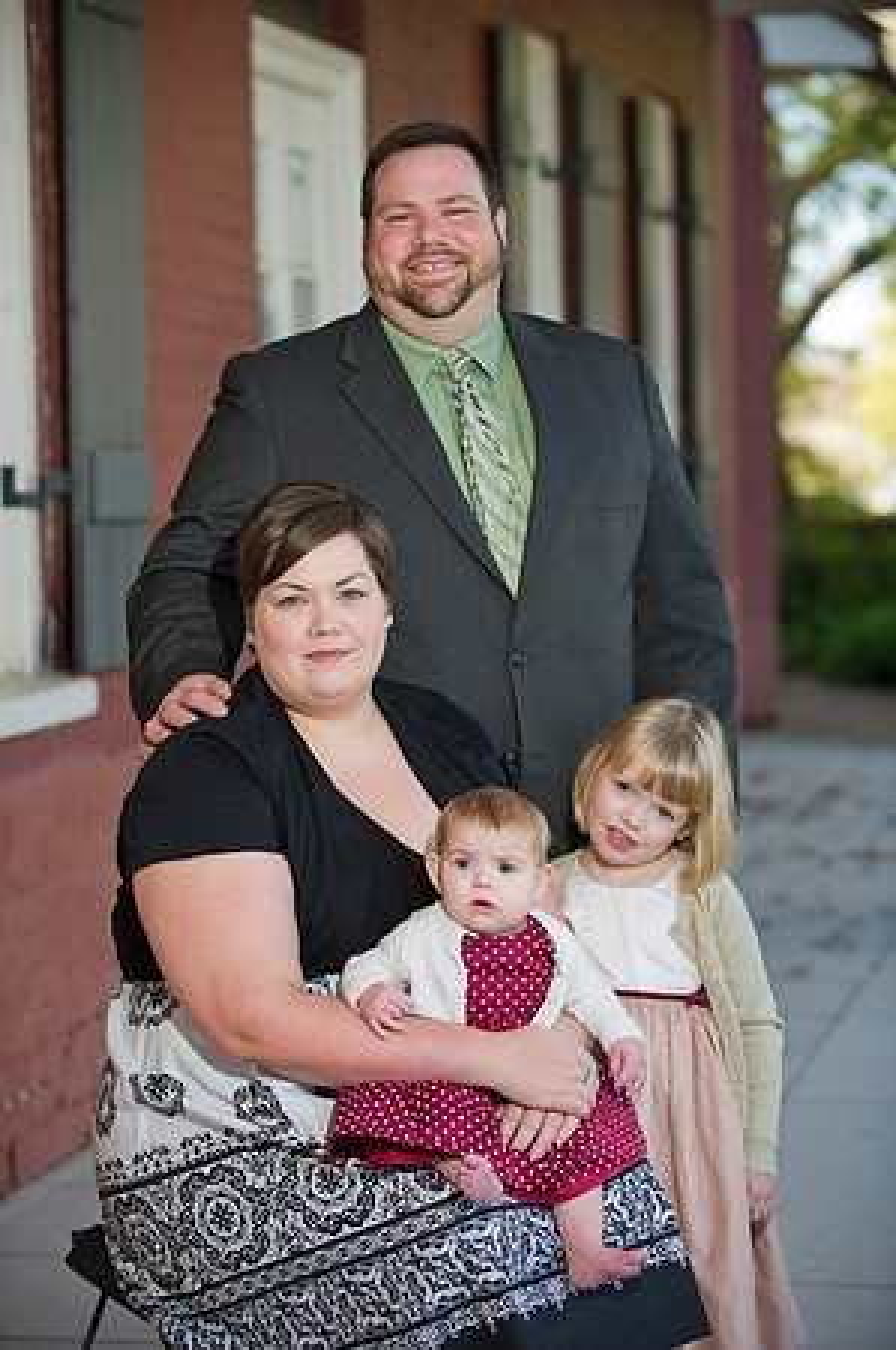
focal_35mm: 105
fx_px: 3929
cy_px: 675
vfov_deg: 19.5
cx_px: 448
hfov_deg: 13.0
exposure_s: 1/250
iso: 250
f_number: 3.2
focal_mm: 105
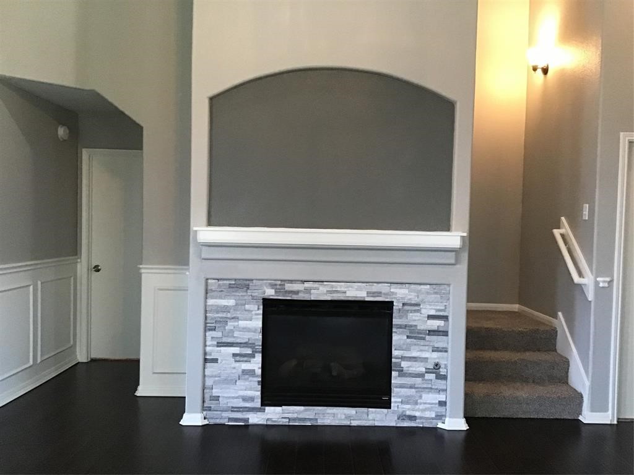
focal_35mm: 31
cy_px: 238
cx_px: 317
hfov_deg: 58.4
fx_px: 568
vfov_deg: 45.4
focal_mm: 3.3
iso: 250
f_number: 2.4
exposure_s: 1/30
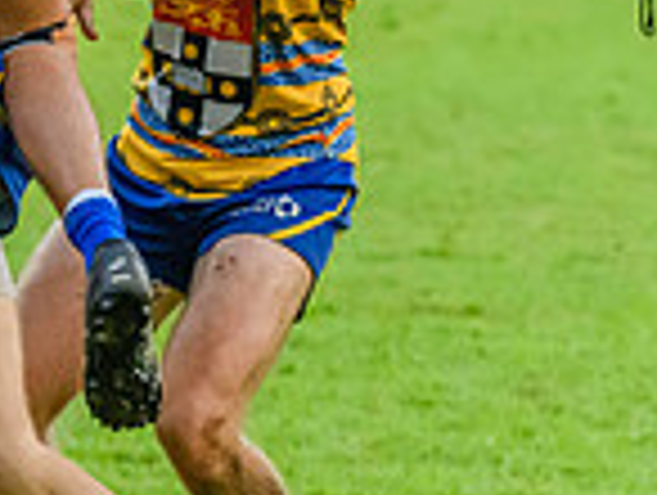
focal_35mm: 638
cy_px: -196
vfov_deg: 2.3
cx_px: -302
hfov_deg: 3.1
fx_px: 12129
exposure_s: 1/1600
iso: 6400
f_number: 5
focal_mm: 150
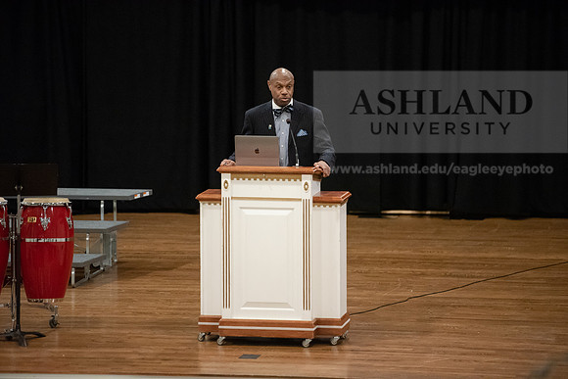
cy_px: 190
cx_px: 284
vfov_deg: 6.9
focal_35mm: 200
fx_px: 3156
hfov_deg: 10.3
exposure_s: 1/200
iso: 10000
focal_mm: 200
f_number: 2.8
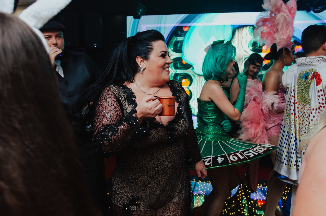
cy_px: 98
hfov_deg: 57.3
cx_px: 163
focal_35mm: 33
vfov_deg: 39.8
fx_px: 298
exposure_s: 1/60
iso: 500
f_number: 2.8
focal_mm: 20
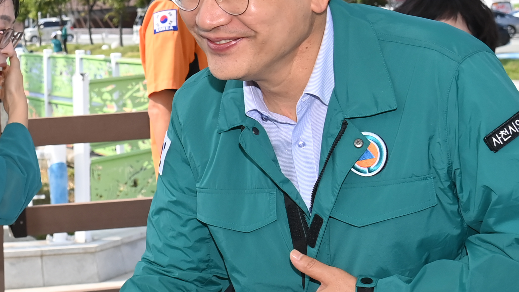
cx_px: 85
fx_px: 1321
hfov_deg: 21.9
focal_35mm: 96
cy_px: 169
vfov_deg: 12.6
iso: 400
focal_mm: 34
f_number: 8
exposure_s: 1/640
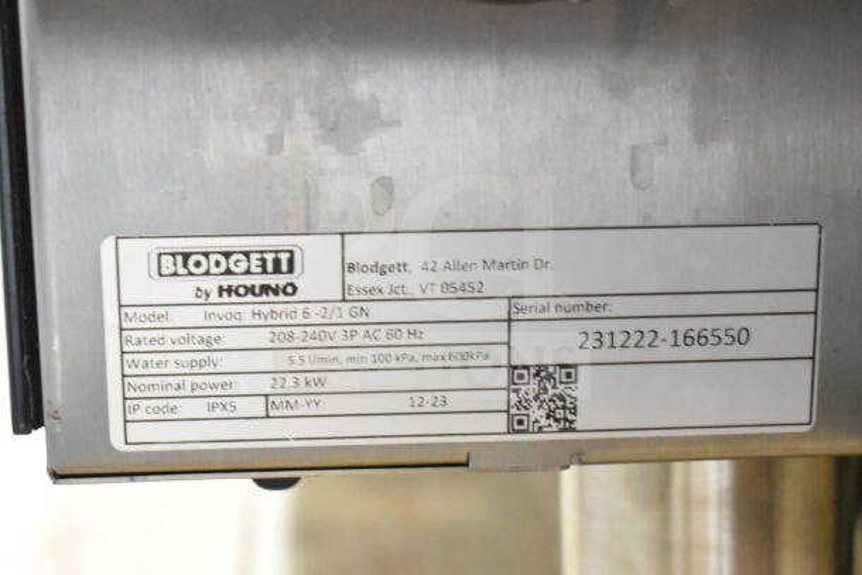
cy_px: 288
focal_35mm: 69
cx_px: 431
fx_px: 1652
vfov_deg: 19.7
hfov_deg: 29.2
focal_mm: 46
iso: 9000
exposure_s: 1/80
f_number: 5.3
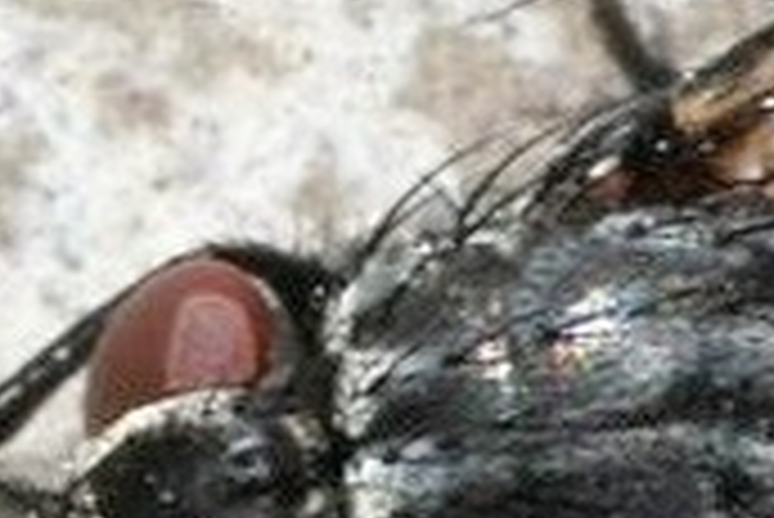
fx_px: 18845
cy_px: 504
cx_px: 803
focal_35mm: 876
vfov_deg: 1.6
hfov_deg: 2.4
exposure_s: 1/60
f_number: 32
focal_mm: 105
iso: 250
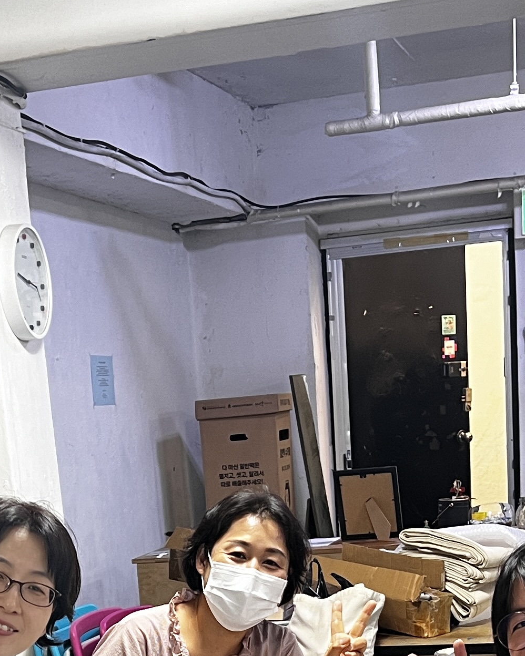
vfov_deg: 21.9
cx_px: 147
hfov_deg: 18.6
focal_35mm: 82
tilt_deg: -13.0
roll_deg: +5.1
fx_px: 1593
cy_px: 741
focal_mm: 5.7
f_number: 1.5
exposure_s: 1/60
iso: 125
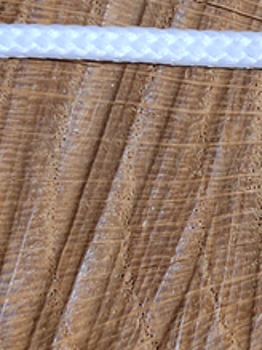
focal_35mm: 126
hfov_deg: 11.6
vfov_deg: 15.5
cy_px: 56
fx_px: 1273
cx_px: 264
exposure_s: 1/50
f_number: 1.9
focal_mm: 5.52
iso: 1747
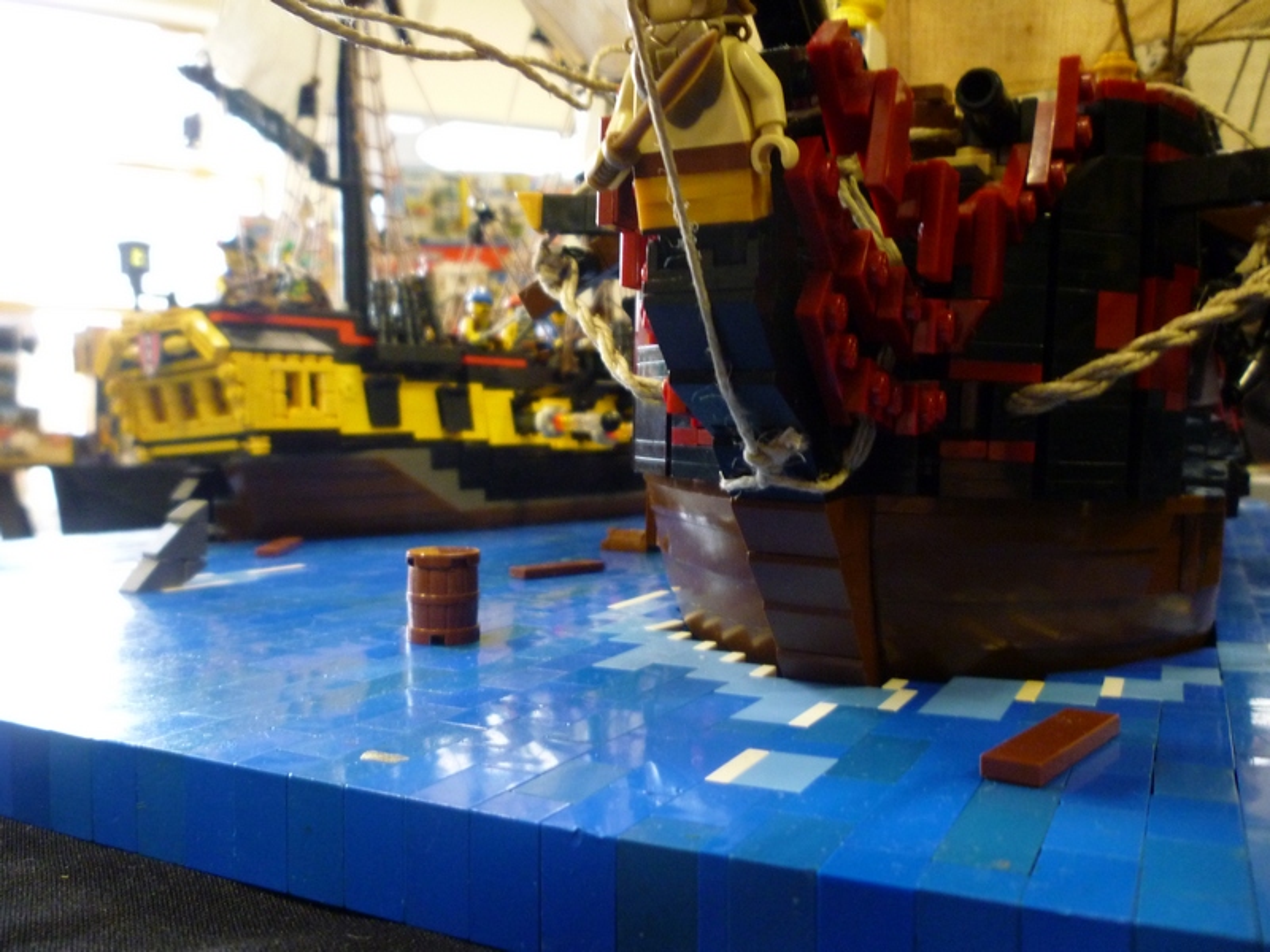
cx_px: 635
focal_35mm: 29
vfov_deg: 48.2
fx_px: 1064
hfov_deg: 61.7
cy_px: 476
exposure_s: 1/8
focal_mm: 5.2
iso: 400
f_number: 3.3
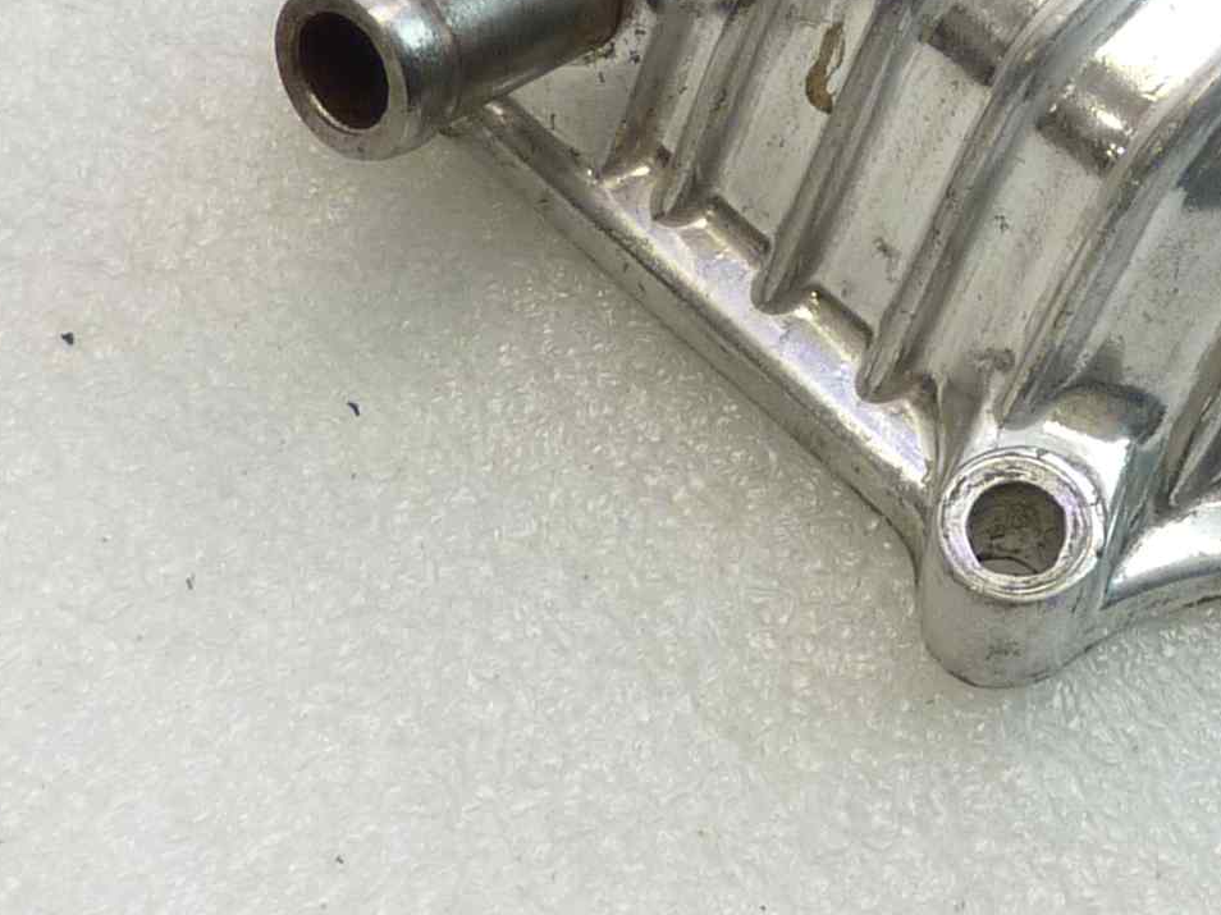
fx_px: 3597
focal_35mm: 102
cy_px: -139
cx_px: 1250
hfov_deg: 18.7
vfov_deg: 14.1
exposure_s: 1/25
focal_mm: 4.4
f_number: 3.3
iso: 80
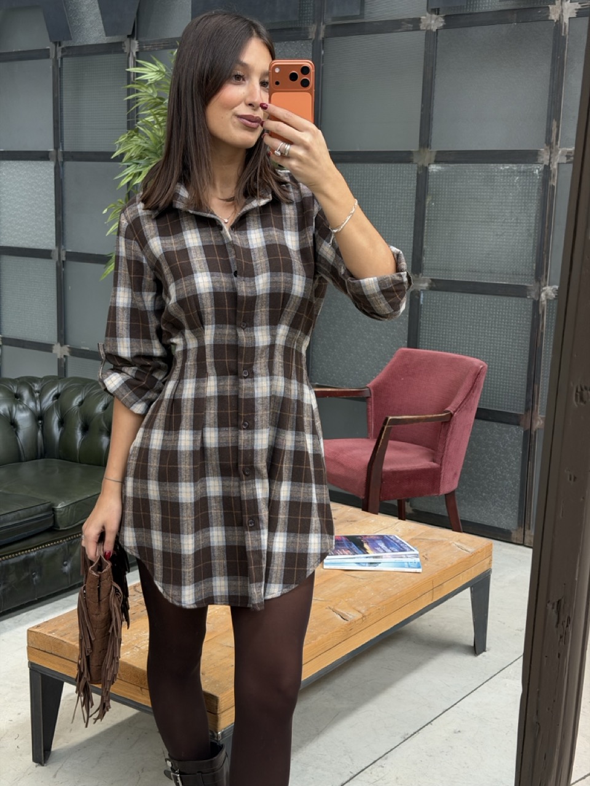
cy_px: 393
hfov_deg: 30.3
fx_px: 1091
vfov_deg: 39.7
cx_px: 295
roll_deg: -1.8
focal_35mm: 48
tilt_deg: -20.8
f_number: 1.78
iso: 200
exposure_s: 1/60
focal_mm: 6.76
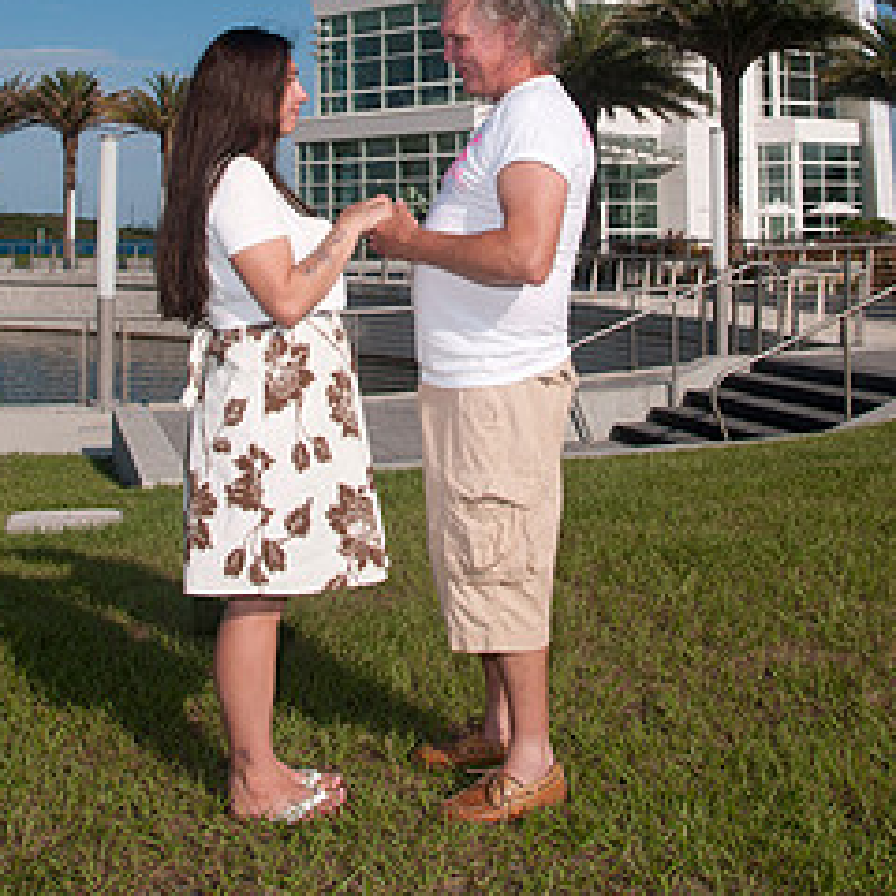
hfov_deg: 39.2
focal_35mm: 43
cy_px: 67
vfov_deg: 36.4
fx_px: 1259
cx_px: 442
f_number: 11
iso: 100
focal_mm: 18
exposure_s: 1/250
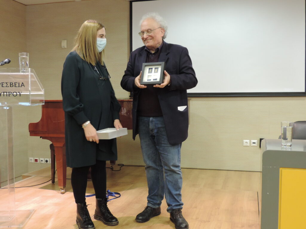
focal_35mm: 40
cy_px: 114
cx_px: 153
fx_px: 354
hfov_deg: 46.8
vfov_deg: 36.0
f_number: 3.3
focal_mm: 7.1
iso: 400
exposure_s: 1/13
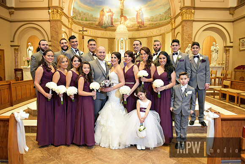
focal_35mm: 26
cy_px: 82
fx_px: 177
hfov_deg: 69.4
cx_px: 122
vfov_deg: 49.6
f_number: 3.2
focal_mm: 26
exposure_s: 1/160
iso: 2000
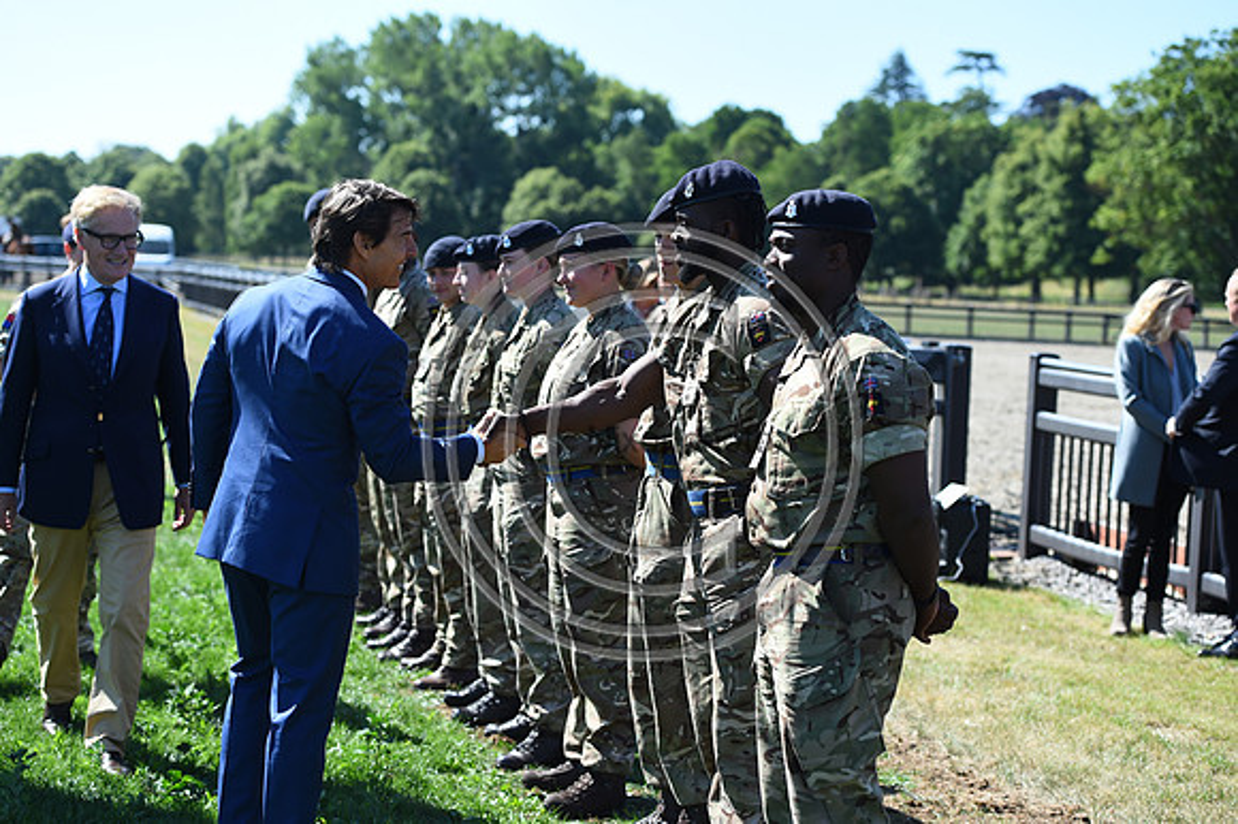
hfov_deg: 28.9
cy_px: 412
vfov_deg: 19.4
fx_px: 2406
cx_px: 619
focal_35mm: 70
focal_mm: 70
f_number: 4
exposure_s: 1/1250
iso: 220
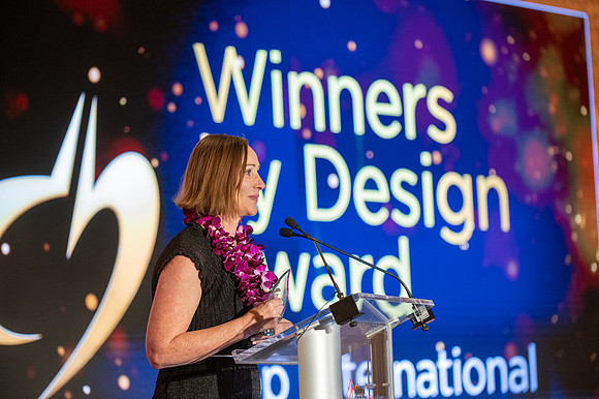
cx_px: 300
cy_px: 200
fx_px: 2245
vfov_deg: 10.1
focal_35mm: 135
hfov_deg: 15.2
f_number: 2.8
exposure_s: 1/320
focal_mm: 135
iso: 3200
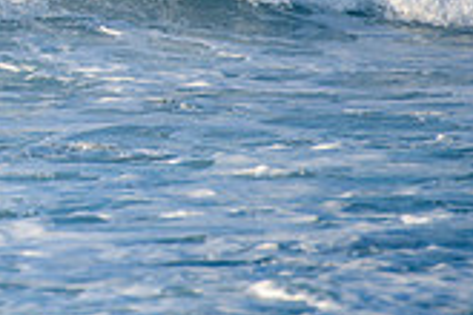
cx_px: -272
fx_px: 23096
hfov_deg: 1.2
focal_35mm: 1758
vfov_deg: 0.8
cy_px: -96
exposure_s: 1/2000
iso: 360
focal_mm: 500
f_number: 5.6
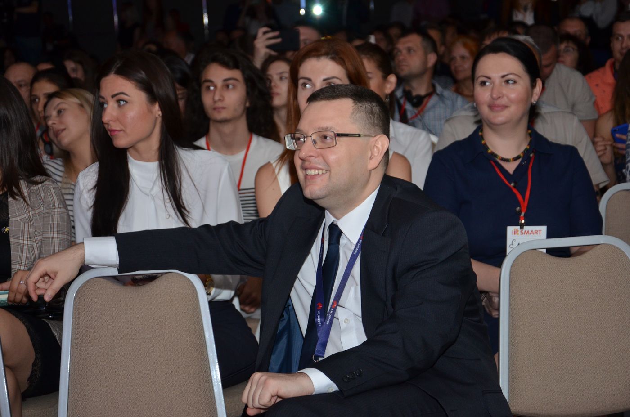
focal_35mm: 78
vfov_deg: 17.4
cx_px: 315
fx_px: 1362
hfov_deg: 26.0
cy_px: 208
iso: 800
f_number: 5
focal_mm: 52
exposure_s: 1/200
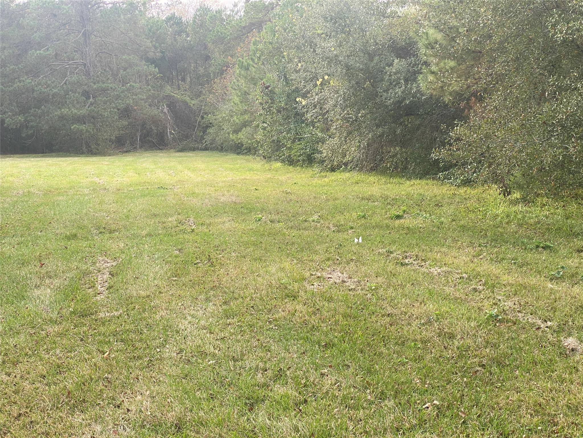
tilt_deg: -5.8
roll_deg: +2.1
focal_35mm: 52
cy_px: 219
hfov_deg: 36.8
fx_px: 876
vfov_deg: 28.0
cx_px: 292
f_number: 2
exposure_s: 1/211
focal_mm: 6
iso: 20
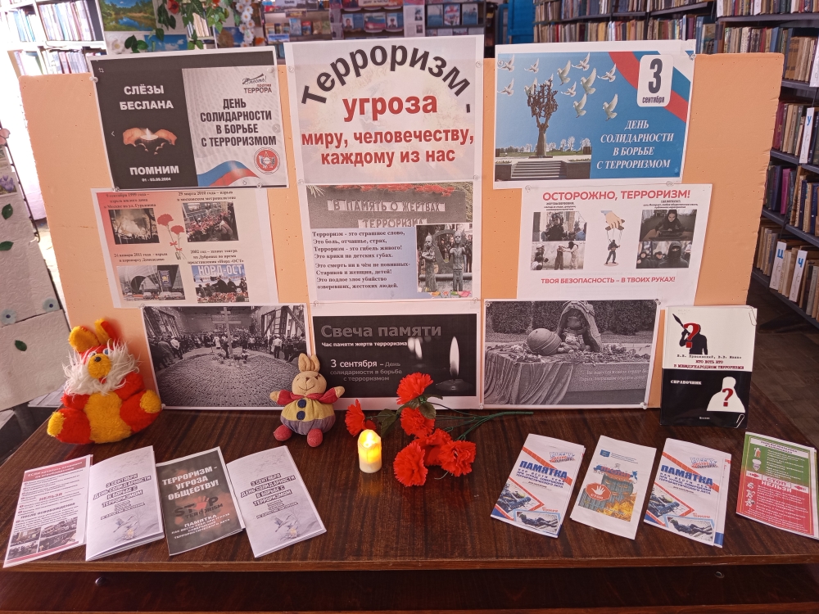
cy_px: 307
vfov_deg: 56.8
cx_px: 410
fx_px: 568
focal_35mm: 24
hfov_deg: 71.6
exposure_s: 1/50
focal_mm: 5.24
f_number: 1.7
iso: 218
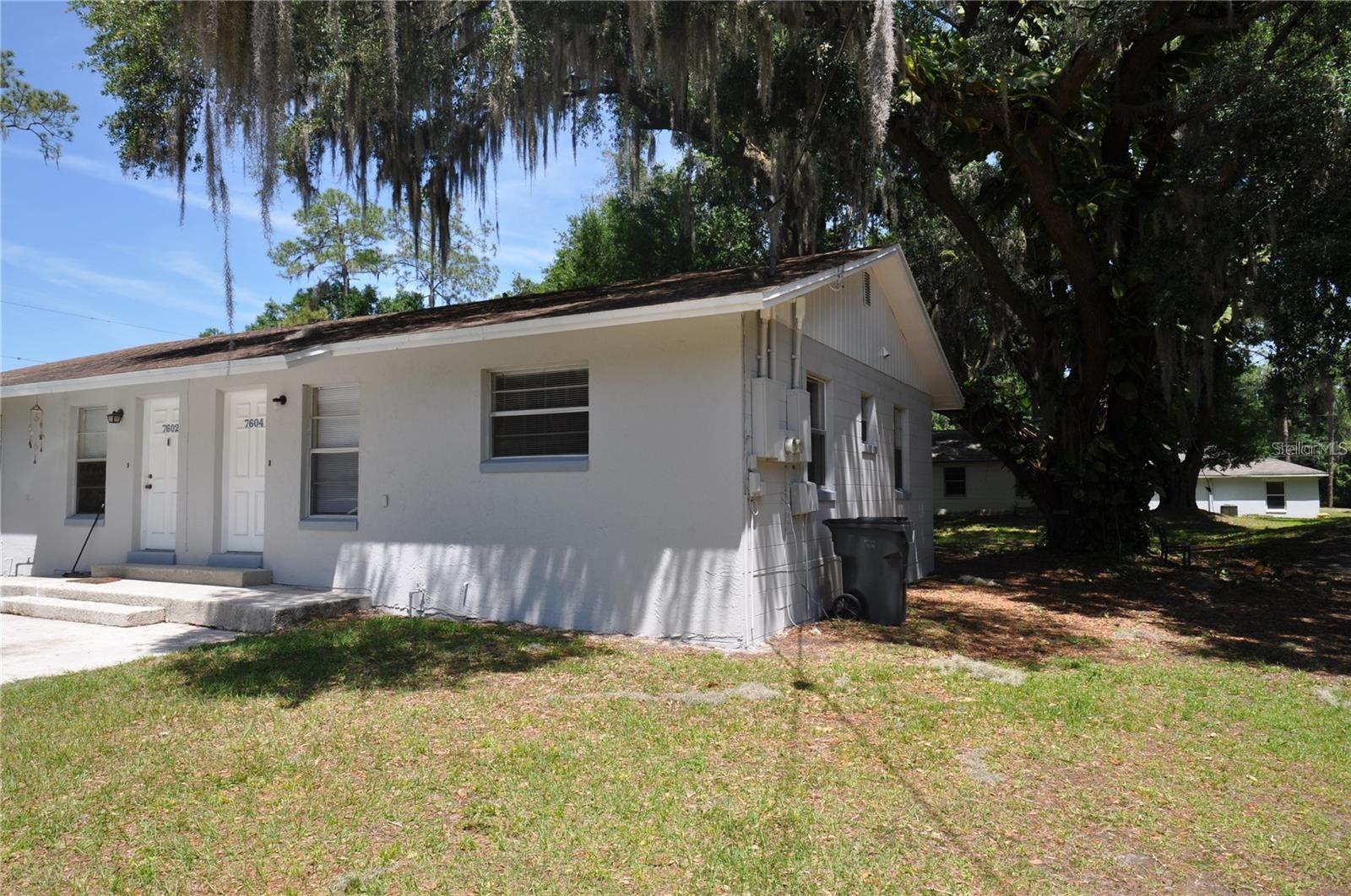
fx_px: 843
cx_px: 676
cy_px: 448
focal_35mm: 22
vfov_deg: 56.0
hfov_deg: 77.4
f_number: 8
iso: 200
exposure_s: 1/250
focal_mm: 15
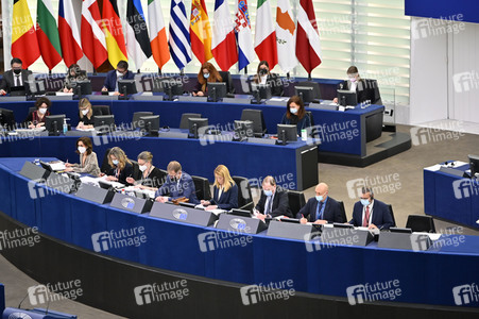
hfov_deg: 10.3
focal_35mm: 200
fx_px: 2659
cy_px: 160
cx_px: 240
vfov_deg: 6.9
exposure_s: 1/320
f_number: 2.8
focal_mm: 200
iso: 1250
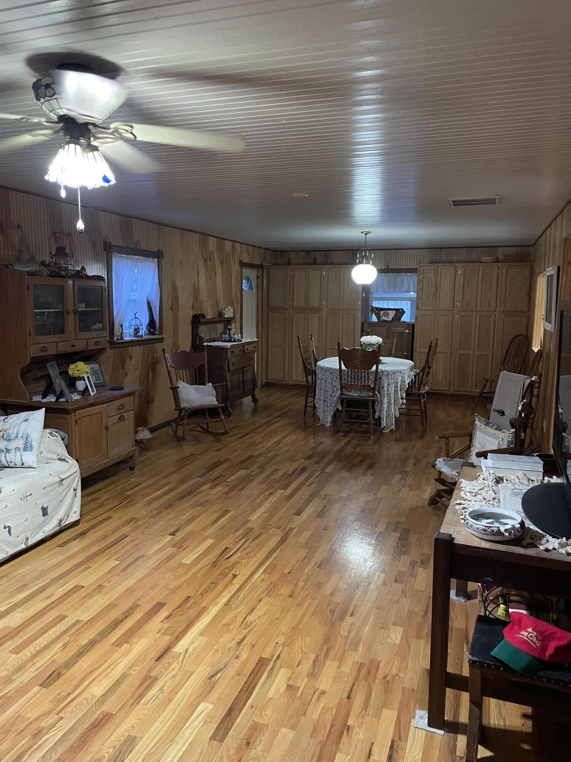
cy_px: 381
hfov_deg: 53.1
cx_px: 286
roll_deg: -0.2
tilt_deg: -7.1
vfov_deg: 67.3
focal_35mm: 26
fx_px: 572
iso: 500
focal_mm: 4.2
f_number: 1.6
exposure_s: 1/40
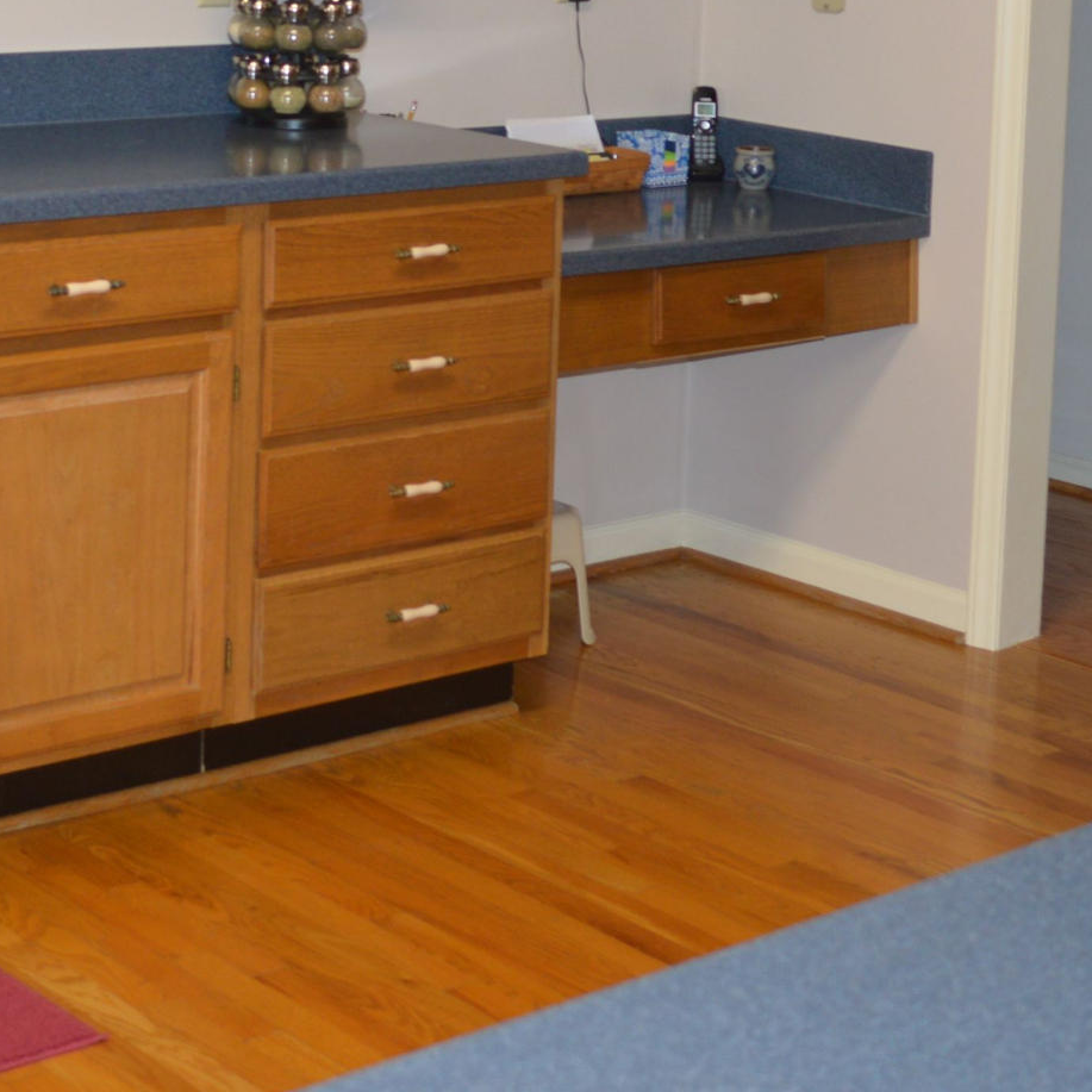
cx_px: 355
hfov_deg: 22.9
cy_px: -73
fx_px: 2677
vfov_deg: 22.0
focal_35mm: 75
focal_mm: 18
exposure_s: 1/30
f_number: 3.5
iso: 250
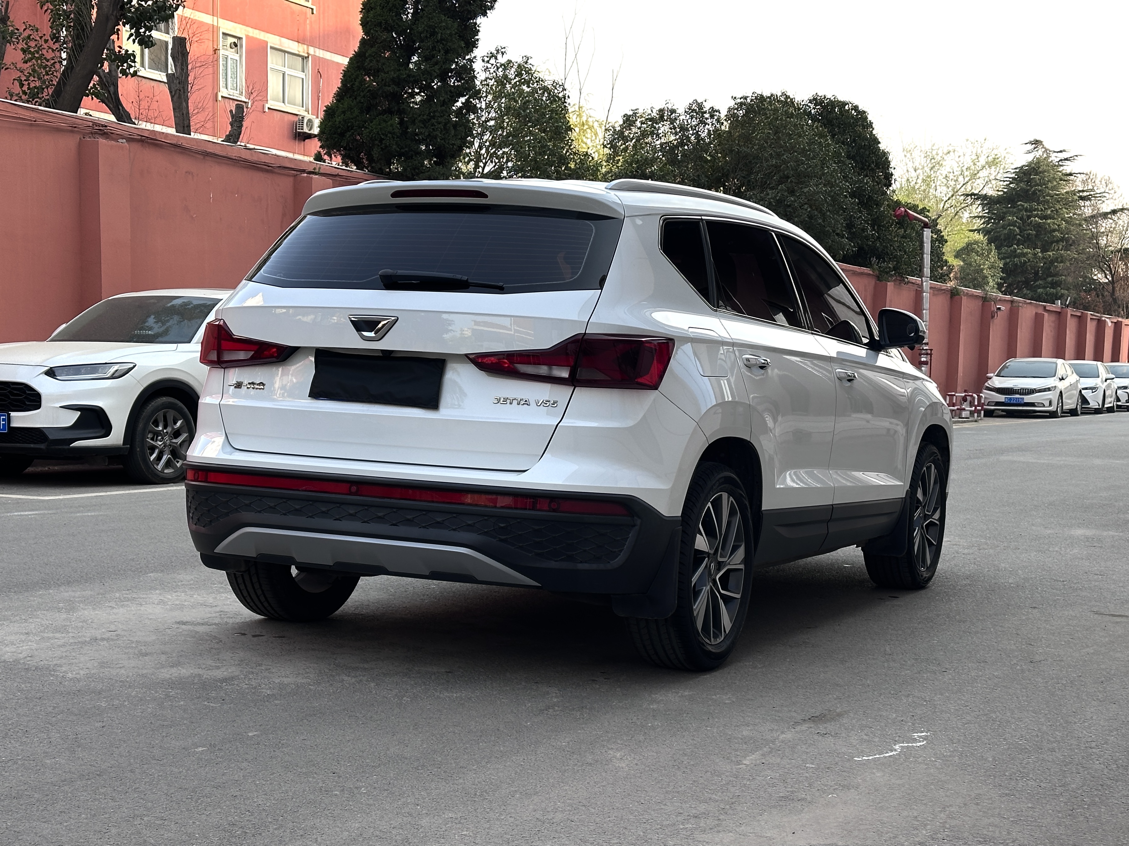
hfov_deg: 39.7
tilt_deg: -3.2
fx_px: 1566
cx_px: 564
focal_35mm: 48
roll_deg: -1.4
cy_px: 423
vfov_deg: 30.3
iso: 64
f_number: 1.78
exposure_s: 1/390
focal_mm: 6.86
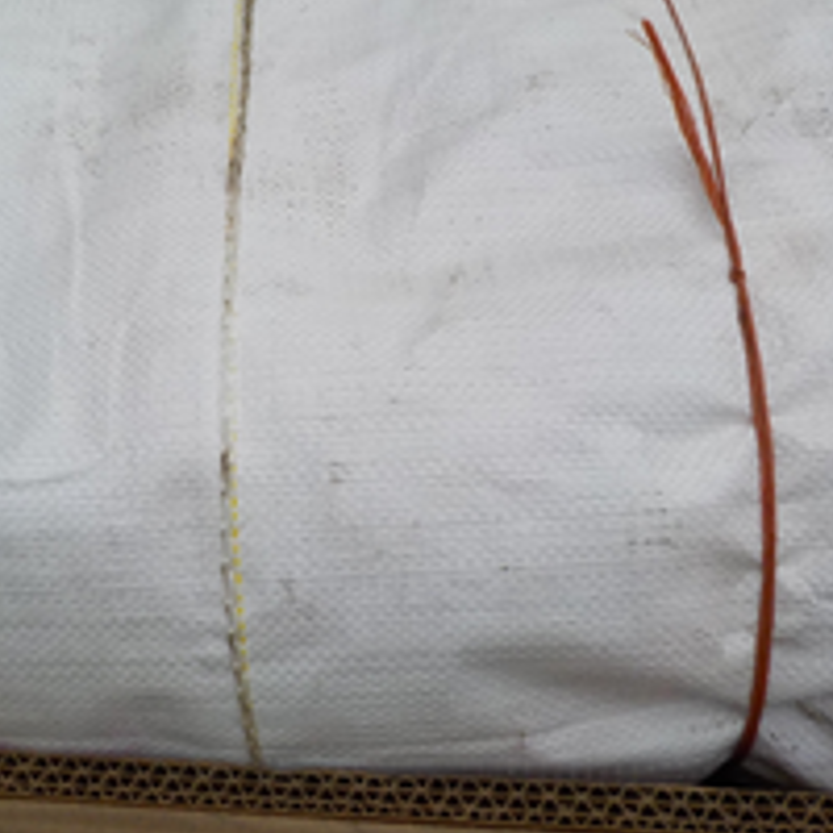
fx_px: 1443
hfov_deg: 31.8
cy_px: 283
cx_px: 237
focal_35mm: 53
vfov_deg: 32.0
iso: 125
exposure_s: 1/1250
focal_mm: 4.1
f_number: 3.3
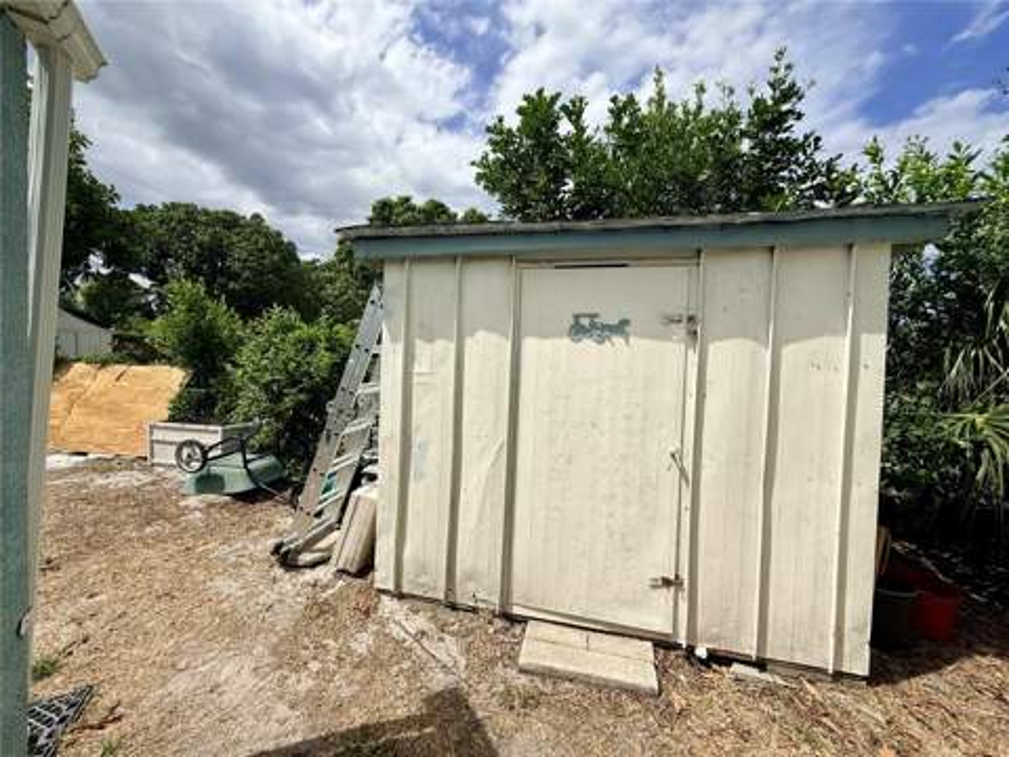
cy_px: 378
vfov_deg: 85.7
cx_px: 504
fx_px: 408
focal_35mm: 14
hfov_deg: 102.1
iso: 50
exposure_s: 1/5155
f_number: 2.2
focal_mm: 2.22
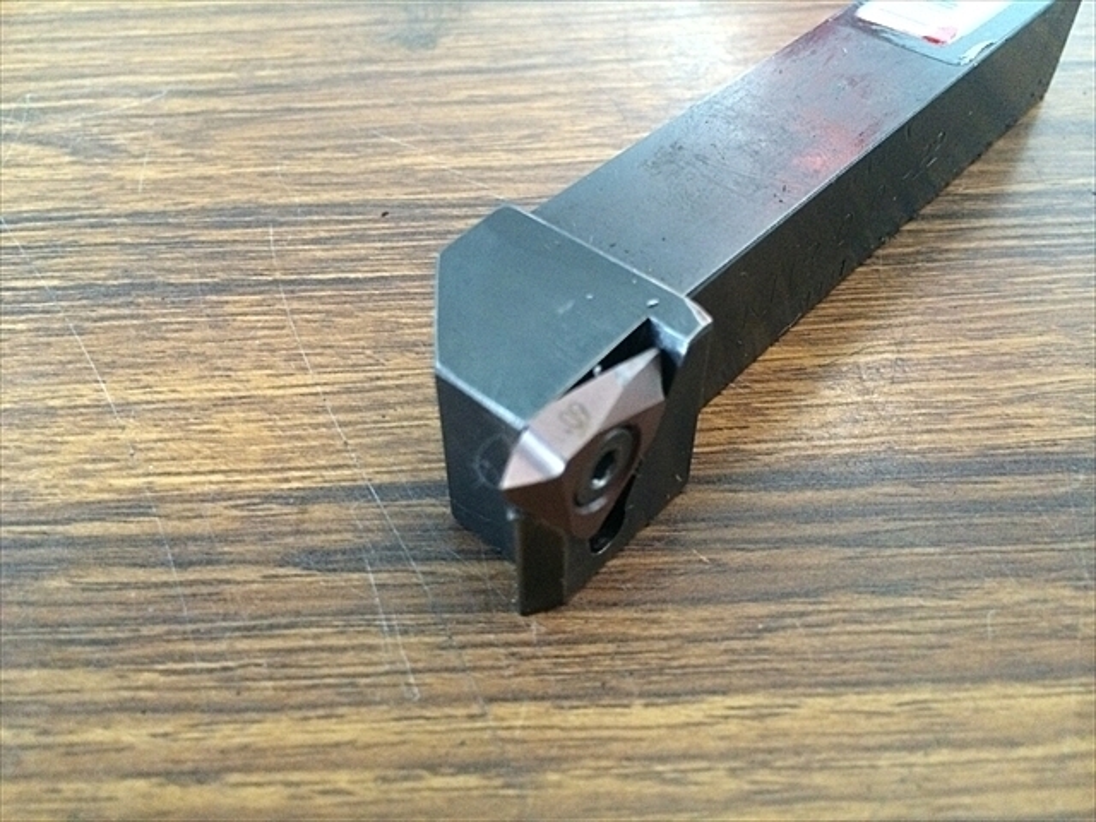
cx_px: 548
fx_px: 950
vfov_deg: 46.8
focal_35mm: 30
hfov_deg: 60.0
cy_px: 411
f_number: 2.2
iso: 320
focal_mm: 4.12
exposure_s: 1/20
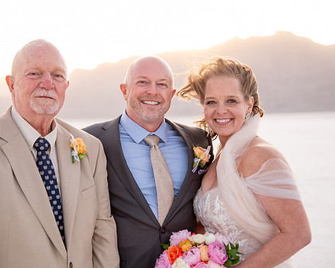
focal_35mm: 100
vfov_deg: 15.4
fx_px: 992
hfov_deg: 19.2
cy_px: 132
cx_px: 141
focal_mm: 75
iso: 200
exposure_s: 1/160
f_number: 4
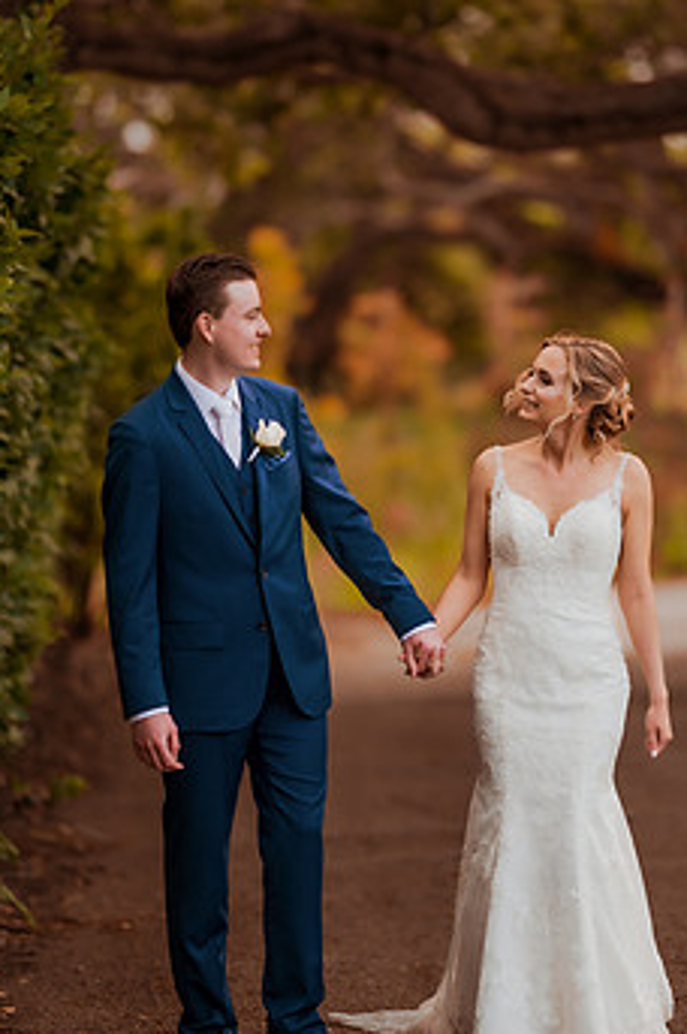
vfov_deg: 11.6
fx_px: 5076
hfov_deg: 7.7
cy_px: 479
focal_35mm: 177
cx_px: 432
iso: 320
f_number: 1.8
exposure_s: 1/1000
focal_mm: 135
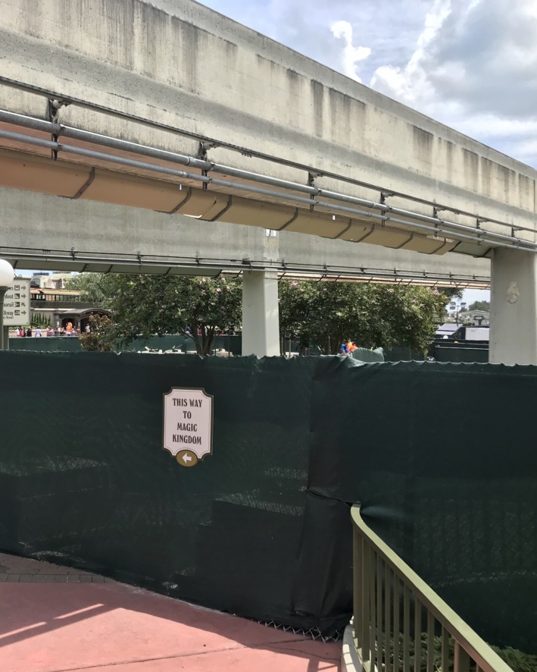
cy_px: 341
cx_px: 120
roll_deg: +1.2
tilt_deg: -2.6
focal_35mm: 37
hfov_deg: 38.8
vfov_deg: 49.1
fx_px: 735
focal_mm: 3.99
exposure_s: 1/1259
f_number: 1.8
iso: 20
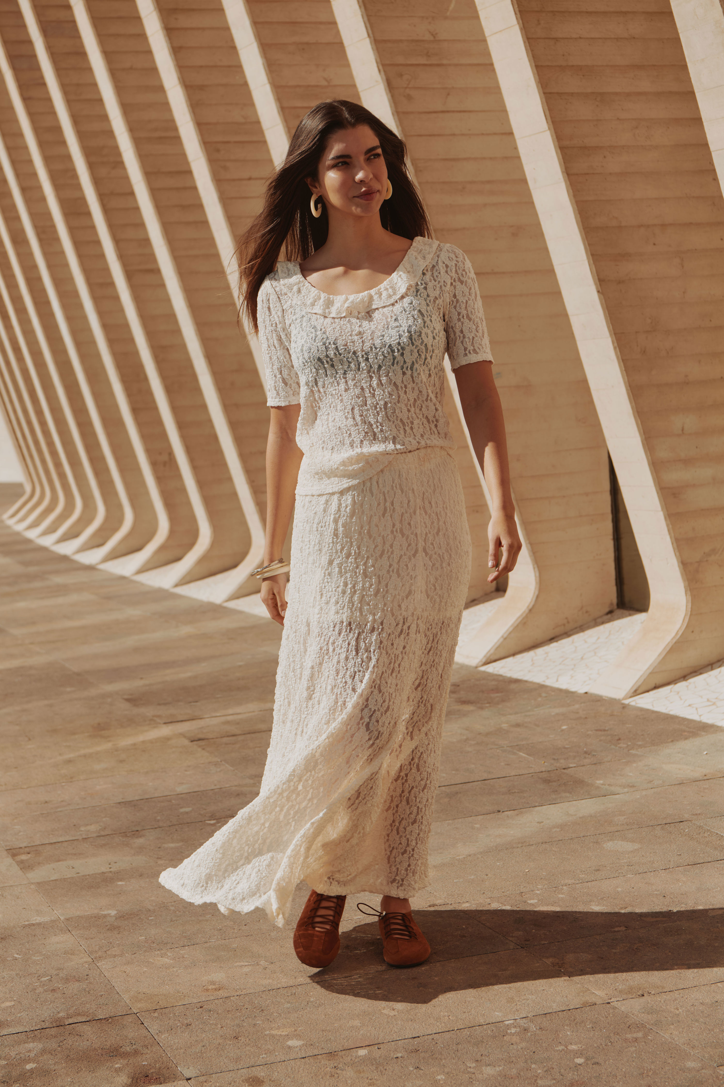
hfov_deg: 20.9
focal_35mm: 65
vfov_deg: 31.0
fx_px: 1961
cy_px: 544
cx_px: 362
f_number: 7.1
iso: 100
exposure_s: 1/640
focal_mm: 65
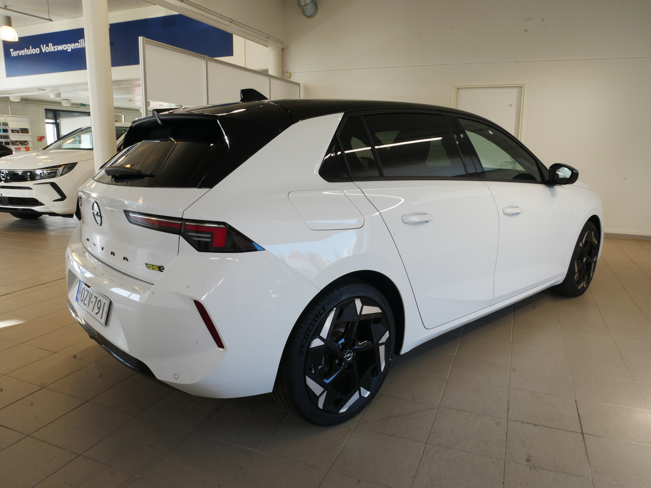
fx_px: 451
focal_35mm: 24
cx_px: 326
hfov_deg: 71.6
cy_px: 244
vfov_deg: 56.8
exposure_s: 1/10
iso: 200
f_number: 14
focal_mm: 12
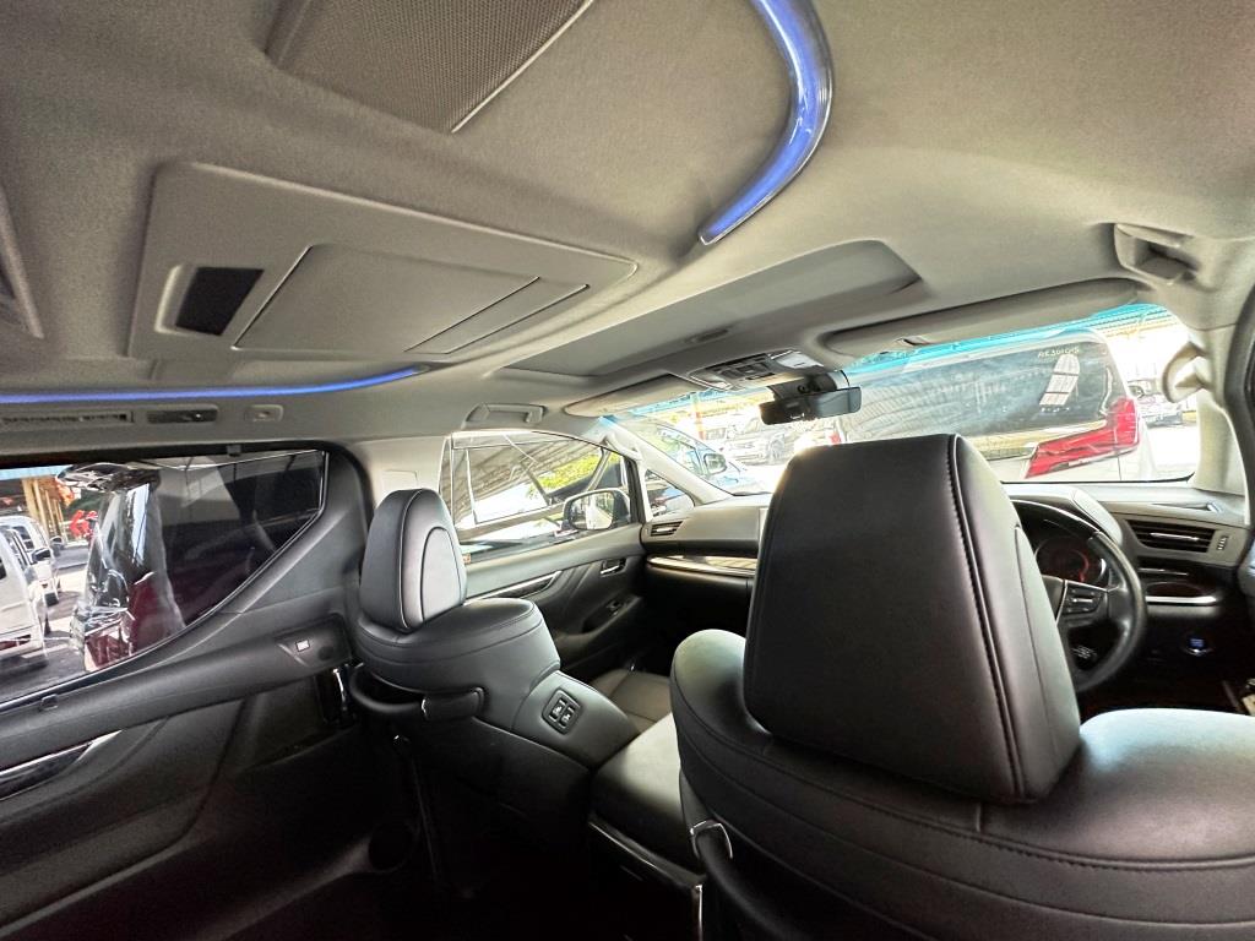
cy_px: 470
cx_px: 628
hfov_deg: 102.1
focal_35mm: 14
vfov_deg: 85.7
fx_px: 508
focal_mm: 2.22
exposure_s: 1/60
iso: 400
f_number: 2.2
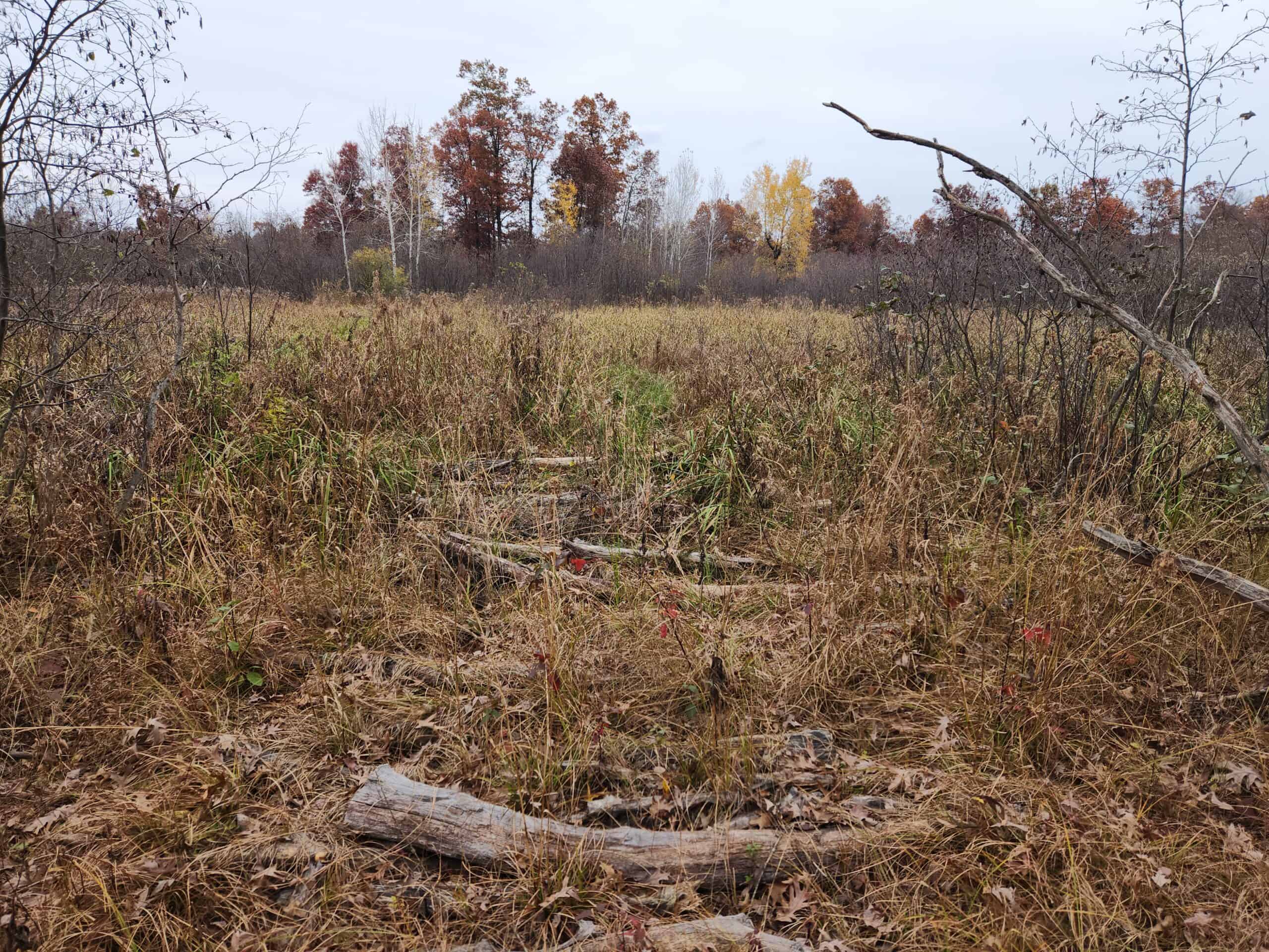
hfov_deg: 73.9
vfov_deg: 58.9
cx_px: 634
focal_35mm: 23
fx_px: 843
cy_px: 476
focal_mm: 5.4
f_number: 1.8
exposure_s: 1/465
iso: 20
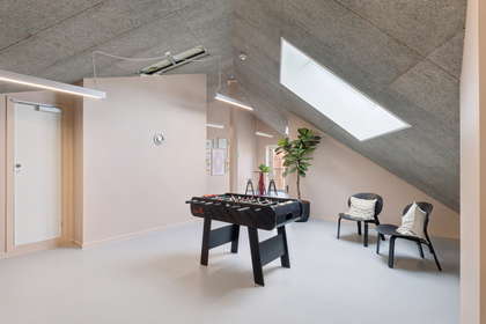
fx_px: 263
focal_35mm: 20
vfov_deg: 63.2
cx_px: 243
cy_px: 162
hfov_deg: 85.4
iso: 200
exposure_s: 1/30
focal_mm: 13
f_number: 8
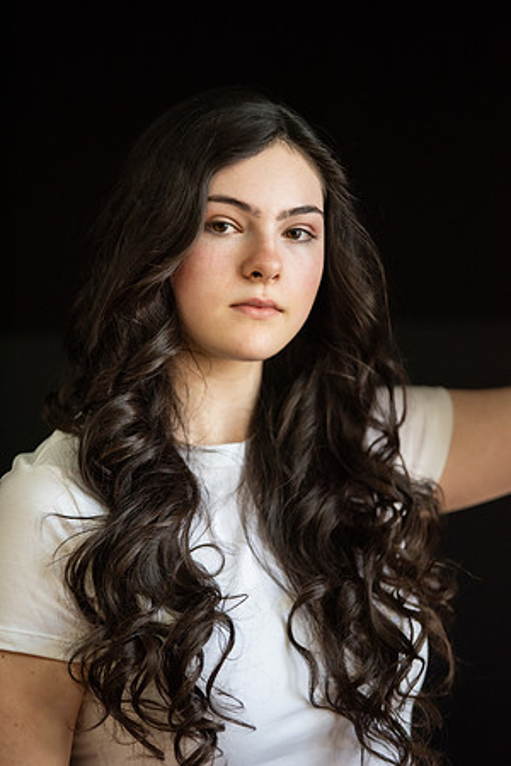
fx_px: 2981
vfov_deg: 14.7
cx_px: 256
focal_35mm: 140
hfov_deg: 9.8
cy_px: 383
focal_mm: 140
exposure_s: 1/200
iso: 2000
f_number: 2.8
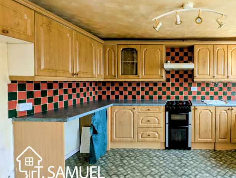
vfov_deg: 66.1
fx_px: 137
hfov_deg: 75.5
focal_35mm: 20
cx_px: 178
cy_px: 87
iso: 42
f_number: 1.95
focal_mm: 2.23
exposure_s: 1/420
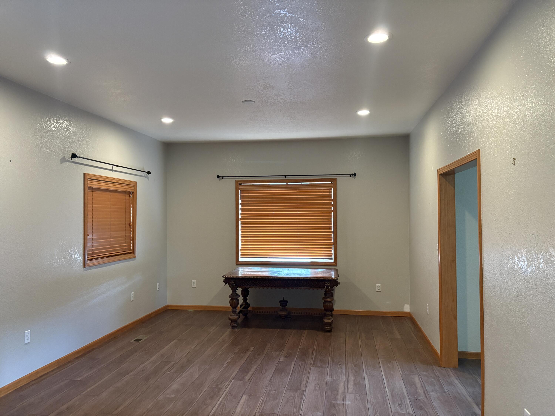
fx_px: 417
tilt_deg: +1.3
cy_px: 208
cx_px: 278
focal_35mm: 26
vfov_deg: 53.1
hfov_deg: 67.3
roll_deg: +0.7
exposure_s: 1/60
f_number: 1.6
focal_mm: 5.96
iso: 500
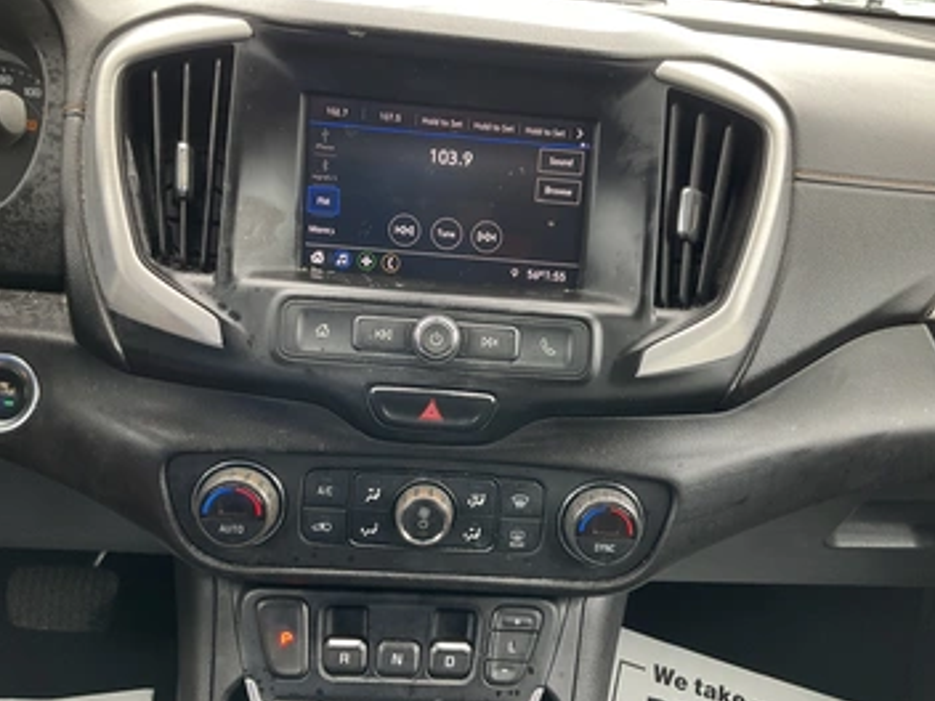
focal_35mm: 33
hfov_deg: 55.3
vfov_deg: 42.9
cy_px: 329
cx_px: 499
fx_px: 891
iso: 50
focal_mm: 3
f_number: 1.8
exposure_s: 1/122
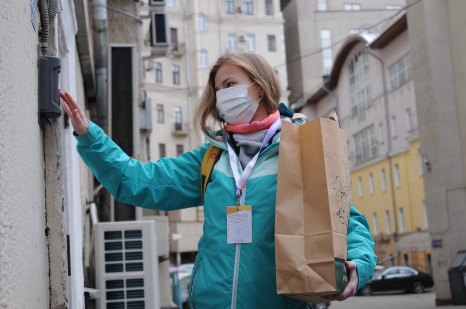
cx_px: 233
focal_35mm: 57
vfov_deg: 23.7
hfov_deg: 35.1
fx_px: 737
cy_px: 154
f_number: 4
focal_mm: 38
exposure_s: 1/125
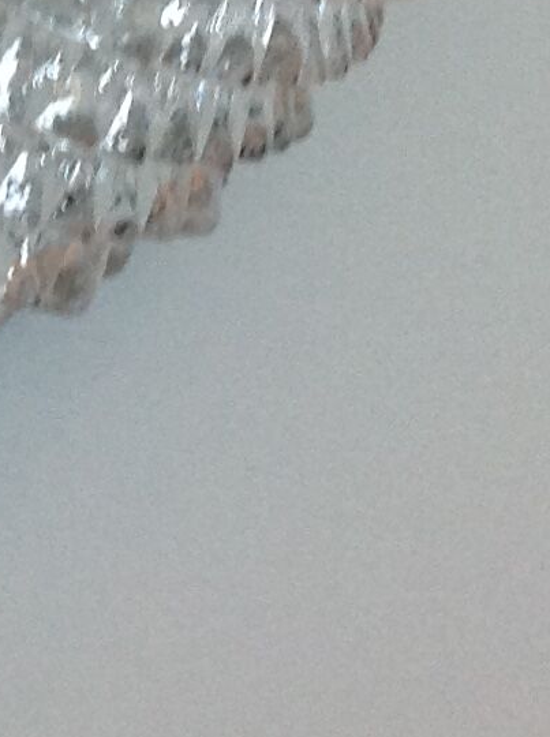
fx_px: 3570
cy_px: -433
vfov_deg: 11.2
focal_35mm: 168
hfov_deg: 8.5
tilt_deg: -51.8
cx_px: -378
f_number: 2.4
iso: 125
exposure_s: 1/15
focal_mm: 4.28
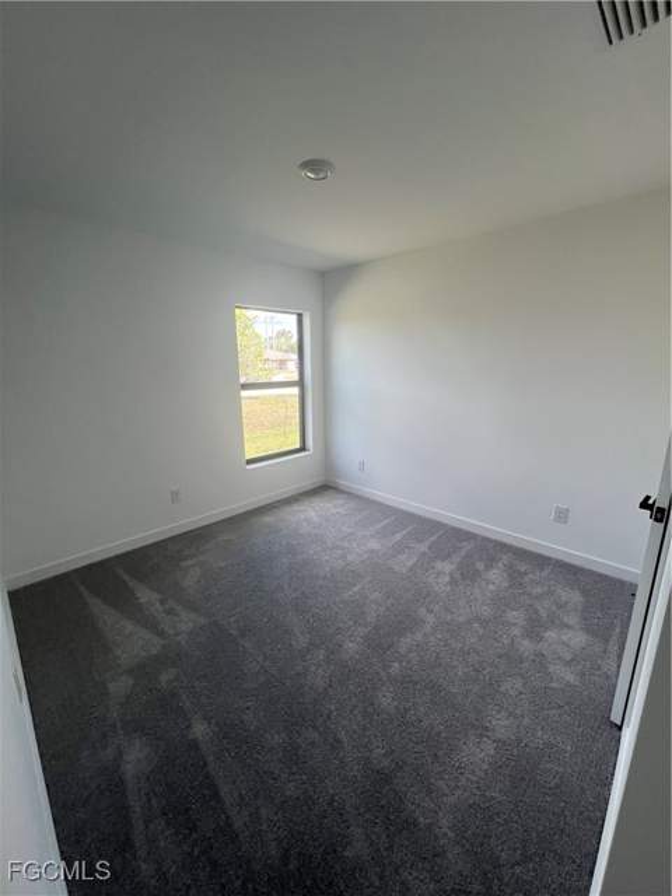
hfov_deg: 89.9
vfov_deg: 106.2
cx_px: 336
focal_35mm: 13
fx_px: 336
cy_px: 448
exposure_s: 1/120
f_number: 1.8
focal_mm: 1.57
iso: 80
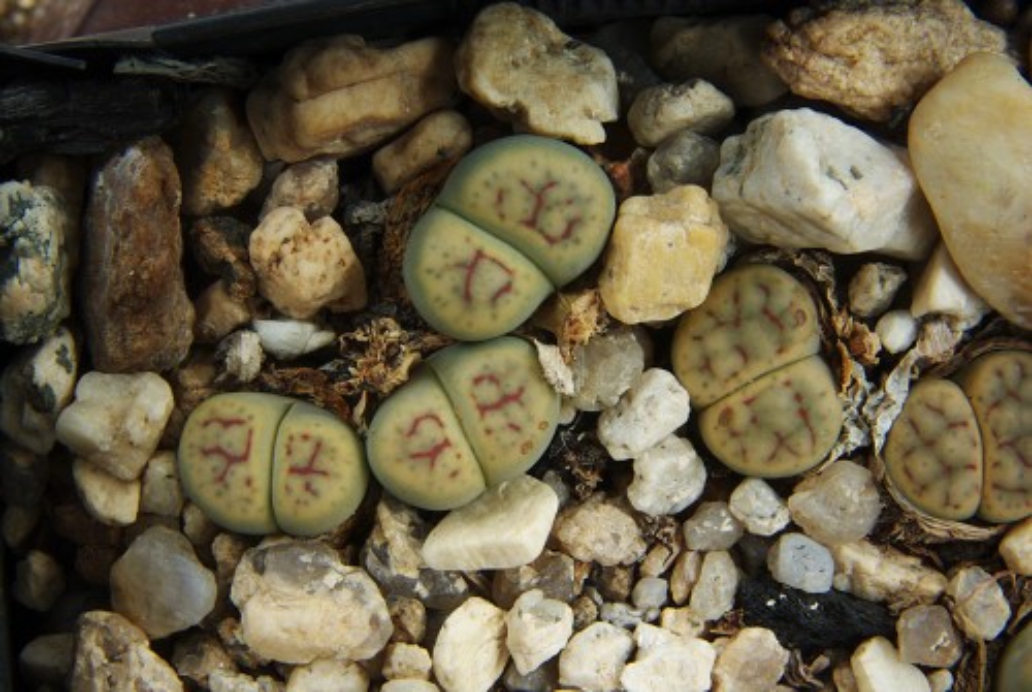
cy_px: 346
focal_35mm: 105
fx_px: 3014
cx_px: 516
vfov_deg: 13.1
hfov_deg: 19.4
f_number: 38
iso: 100
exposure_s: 1
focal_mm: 70
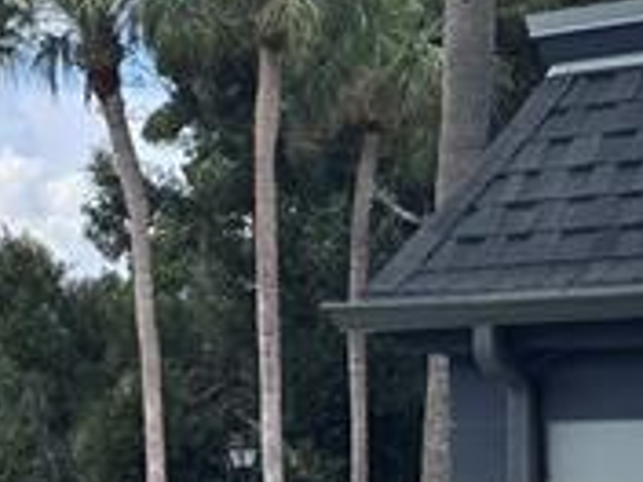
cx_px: 135
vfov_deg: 10.5
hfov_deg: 14.0
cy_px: 475
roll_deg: +1.8
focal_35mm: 140
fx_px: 2601
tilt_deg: +1.3
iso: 80
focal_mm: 6.76
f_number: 1.78
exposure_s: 1/3096
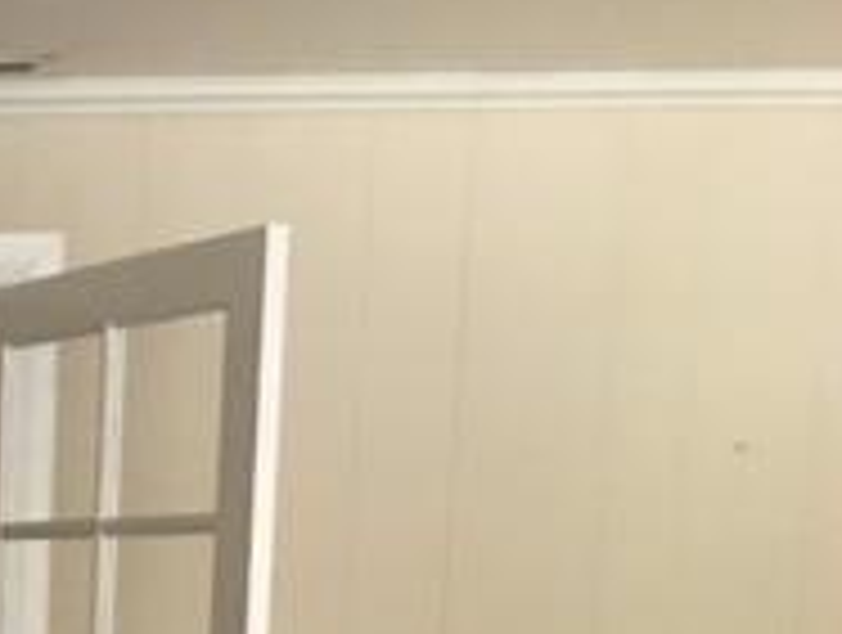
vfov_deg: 14.2
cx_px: -527
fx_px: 2413
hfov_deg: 17.3
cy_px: 904
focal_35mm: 99
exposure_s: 1/15
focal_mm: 4.15
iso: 80
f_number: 2.2
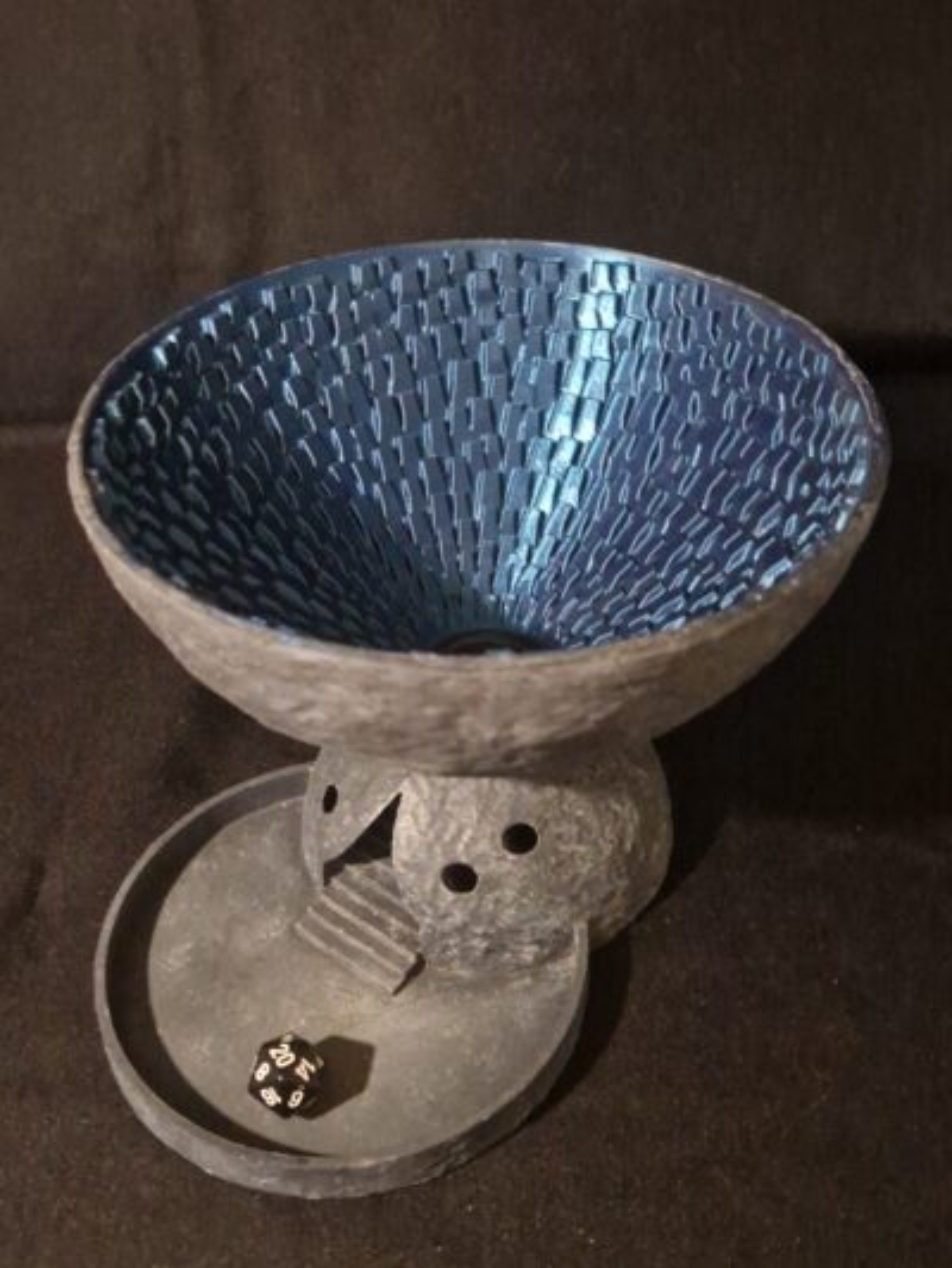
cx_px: 476
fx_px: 843
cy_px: 634
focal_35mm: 23
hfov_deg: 58.9
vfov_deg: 73.9
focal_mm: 5.4
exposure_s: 1/14
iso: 1000
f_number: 1.8
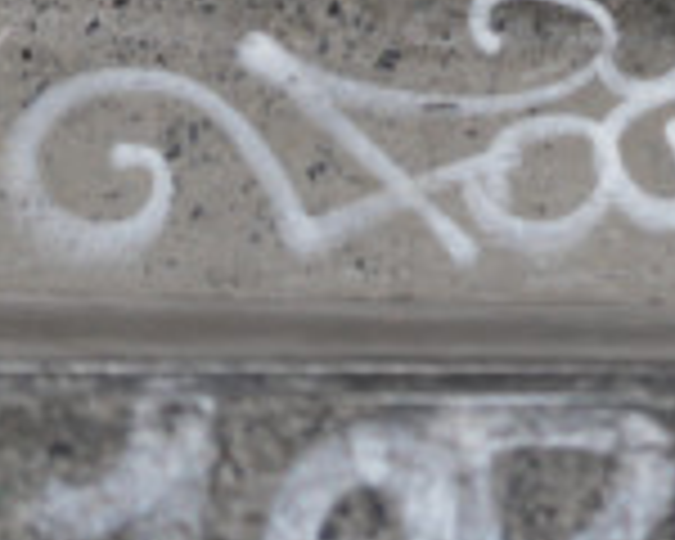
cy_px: -459
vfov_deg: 2.7
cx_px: 1148
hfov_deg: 3.4
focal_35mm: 566
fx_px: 11307
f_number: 1.4
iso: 320
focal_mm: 85
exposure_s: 1/1250
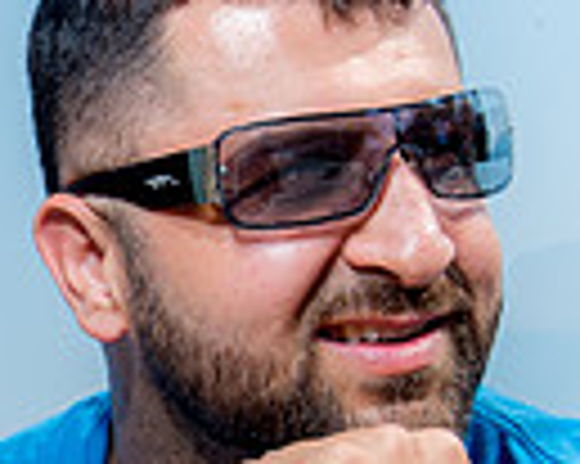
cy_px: 509
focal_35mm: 152
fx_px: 2607
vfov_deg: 10.0
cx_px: -189
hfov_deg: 12.3
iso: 200
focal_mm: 36
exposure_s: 1/160
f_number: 18
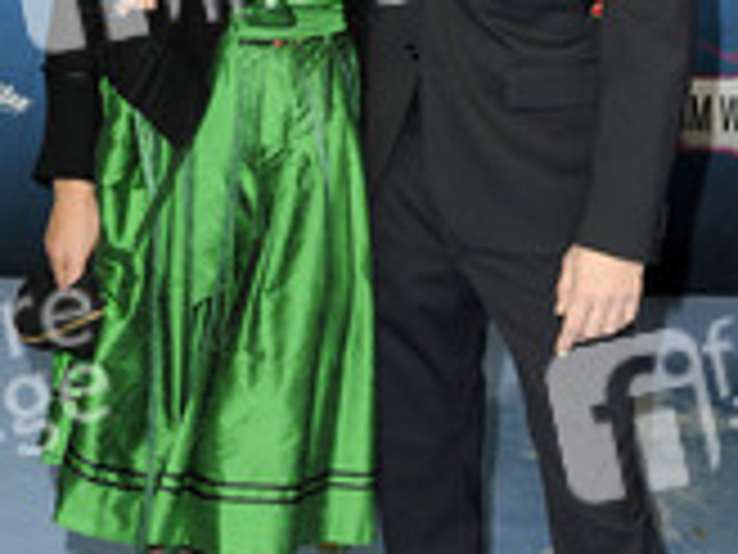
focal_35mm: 94
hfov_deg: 20.9
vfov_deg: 15.7
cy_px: 171
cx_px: 371
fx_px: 2004
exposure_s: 1/160
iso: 1000
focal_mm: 40
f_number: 5
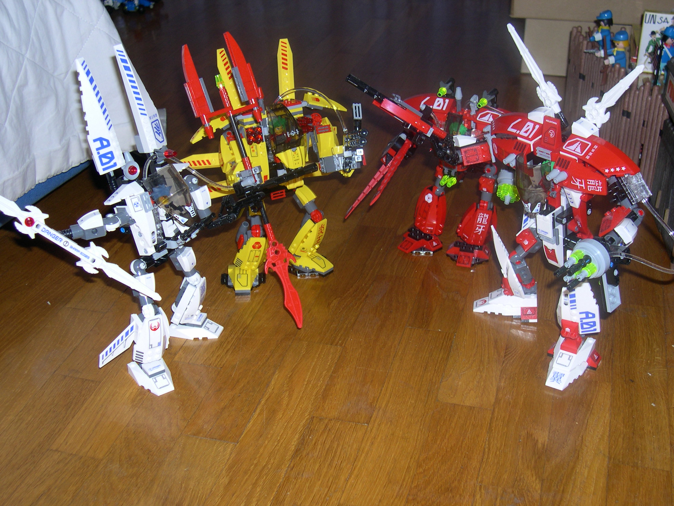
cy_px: 253
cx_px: 337
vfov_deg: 30.9
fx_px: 915
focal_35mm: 47
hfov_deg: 40.4
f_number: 3.1
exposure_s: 1/60
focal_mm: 10.1
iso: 100
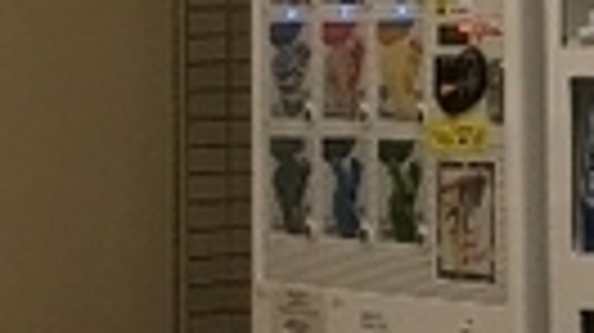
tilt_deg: +5.7
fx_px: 3006
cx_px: 1215
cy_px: -144
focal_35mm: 191
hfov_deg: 10.3
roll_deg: +1.6
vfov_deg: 6.3
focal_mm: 4.15
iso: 32
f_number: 2.2
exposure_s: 1/30
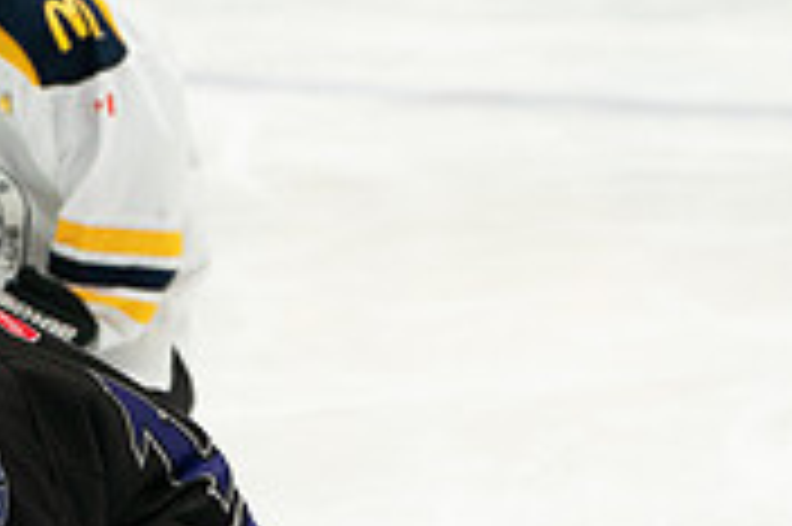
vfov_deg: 2.4
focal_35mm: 572
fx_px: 12572
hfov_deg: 3.6
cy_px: 776
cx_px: 28
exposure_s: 1/400
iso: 2000
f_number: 4.5
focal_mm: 150
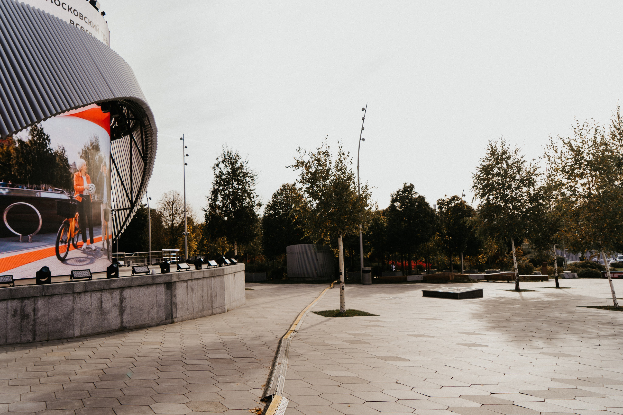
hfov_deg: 70.2
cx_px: 312
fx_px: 443
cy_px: 208
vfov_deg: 50.2
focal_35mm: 26
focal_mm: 24
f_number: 4
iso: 100
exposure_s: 1/320
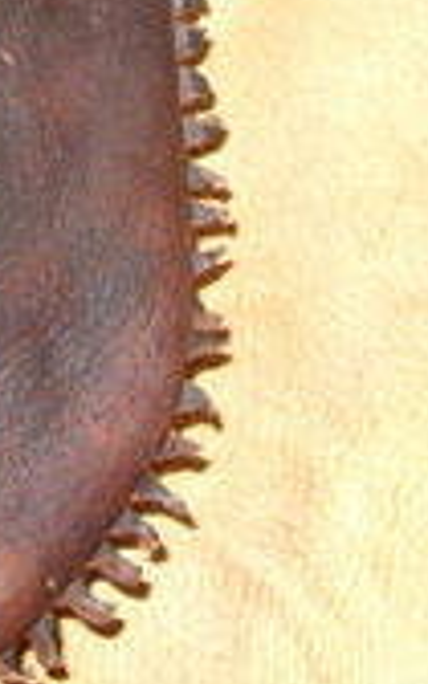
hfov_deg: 8.0
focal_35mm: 153
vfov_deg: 13.4
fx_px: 2855
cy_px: -65
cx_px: -583
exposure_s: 1/30
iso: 100
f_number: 4.9
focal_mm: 6.3
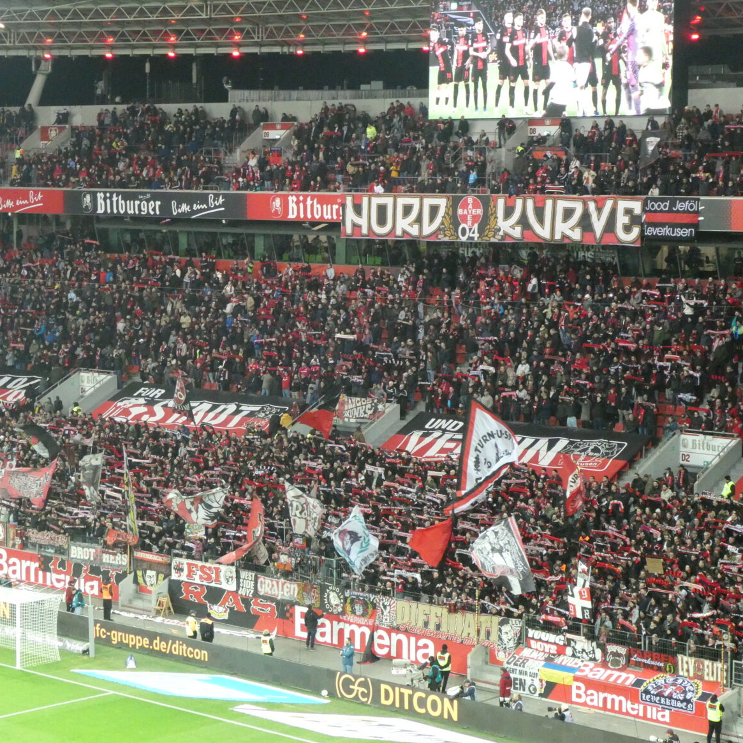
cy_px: 366
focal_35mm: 85
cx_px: 292
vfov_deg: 20.4
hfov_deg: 20.4
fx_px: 2064
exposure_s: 1/80
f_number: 4.5
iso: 1250
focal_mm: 12.5
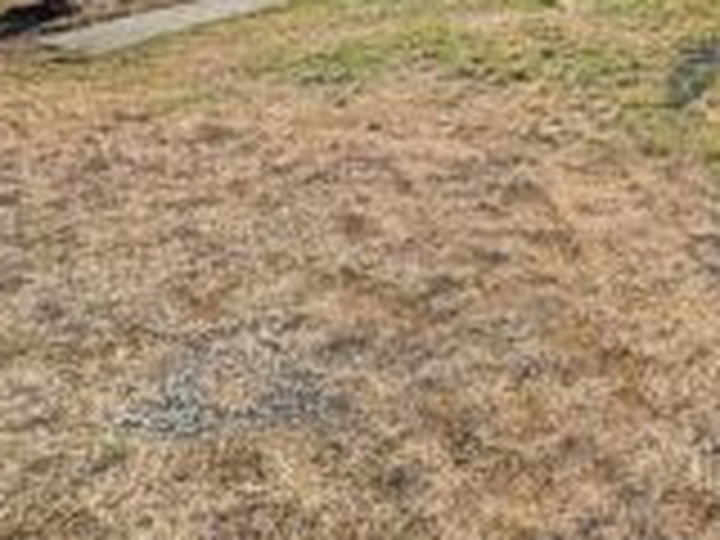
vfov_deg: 34.0
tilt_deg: -5.5
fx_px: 728
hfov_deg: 48.4
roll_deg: +0.2
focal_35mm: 35
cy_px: -86
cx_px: 616
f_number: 2.2
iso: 40
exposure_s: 1/741
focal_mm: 2.22
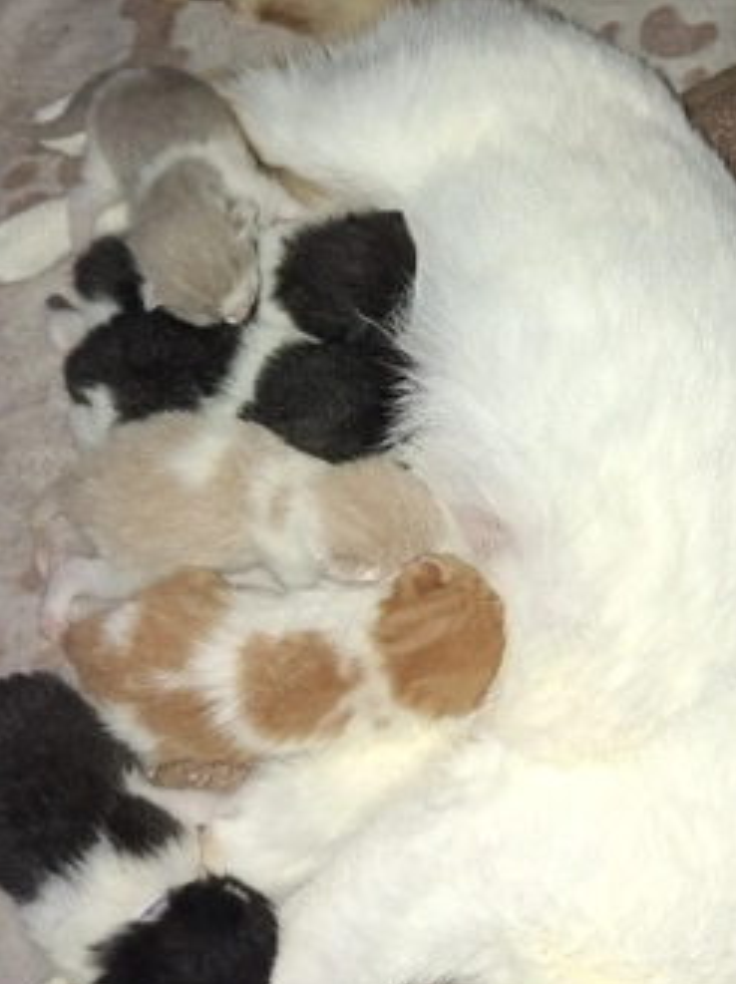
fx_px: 795
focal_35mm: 28
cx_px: 350
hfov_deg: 49.6
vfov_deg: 63.5
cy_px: 476
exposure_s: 1/100
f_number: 1.8
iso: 125
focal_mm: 5.54
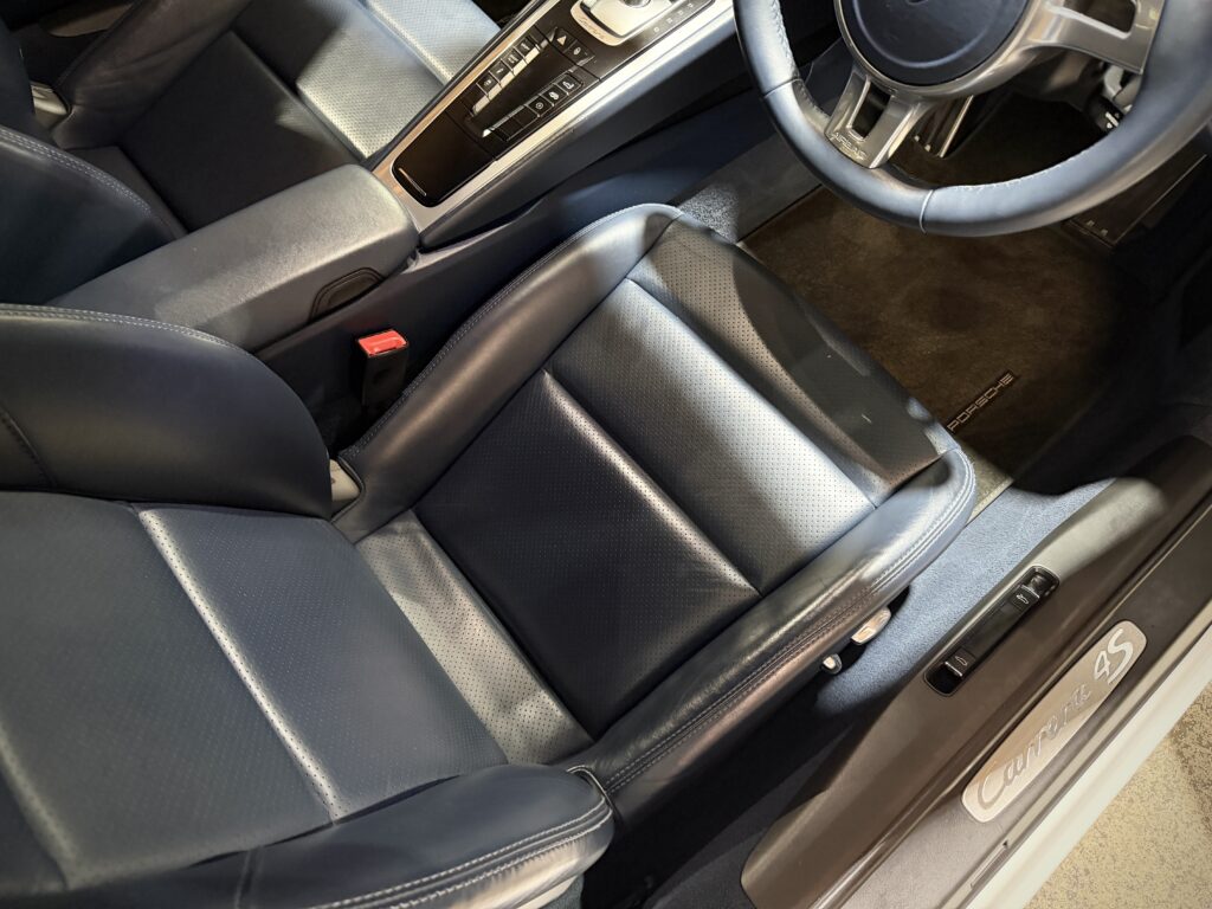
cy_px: 454
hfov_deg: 71.6
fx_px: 840
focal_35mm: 24
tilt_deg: -61.8
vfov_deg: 56.8
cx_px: 606
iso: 1000
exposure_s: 1/33
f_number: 1.78
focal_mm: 6.76
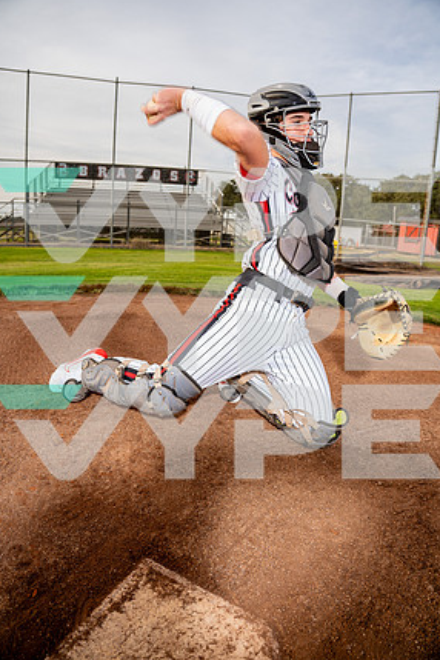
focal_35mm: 21
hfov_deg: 59.5
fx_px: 385
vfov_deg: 81.2
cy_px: 325
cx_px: 220
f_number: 4
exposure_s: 1/250
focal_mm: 20
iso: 100
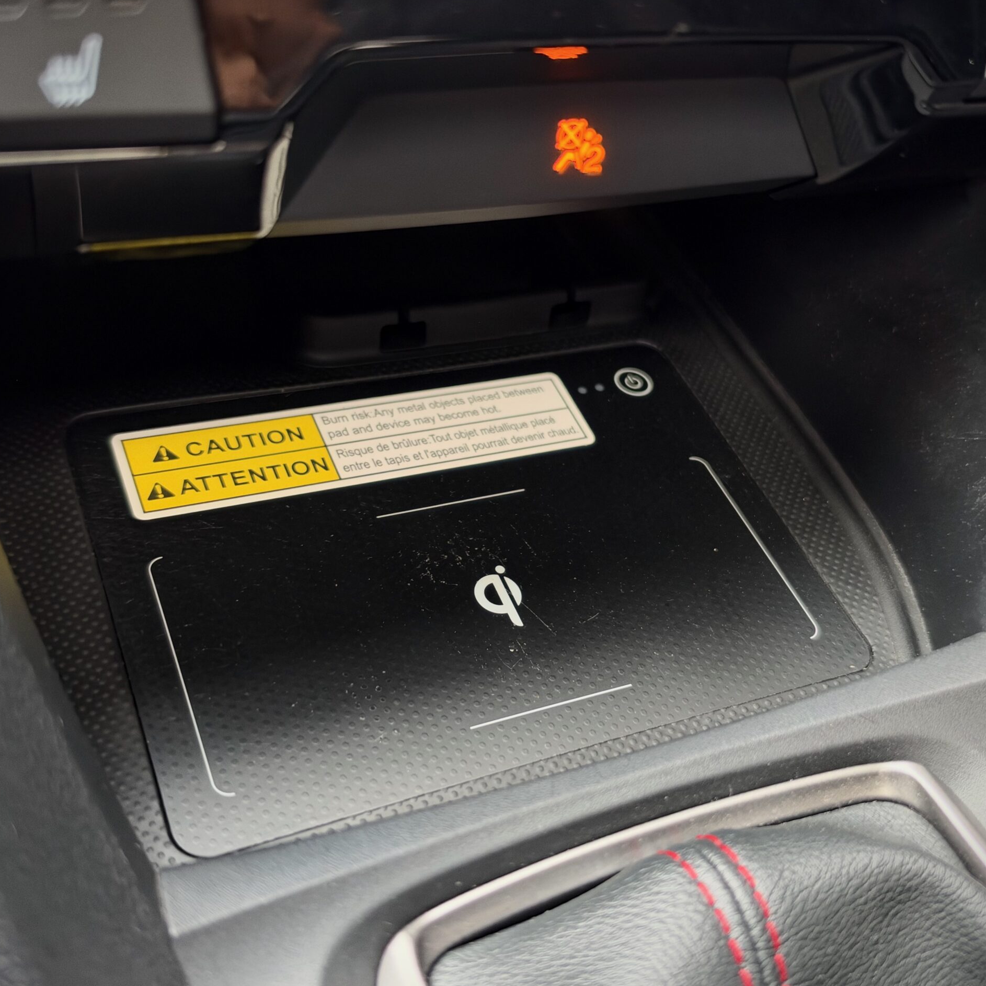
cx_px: 511
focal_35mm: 36
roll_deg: -10.2
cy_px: 488
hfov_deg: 46.0
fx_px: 1160
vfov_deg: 46.0
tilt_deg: -36.6
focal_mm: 6.93
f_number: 1.48
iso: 640
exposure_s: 1/36
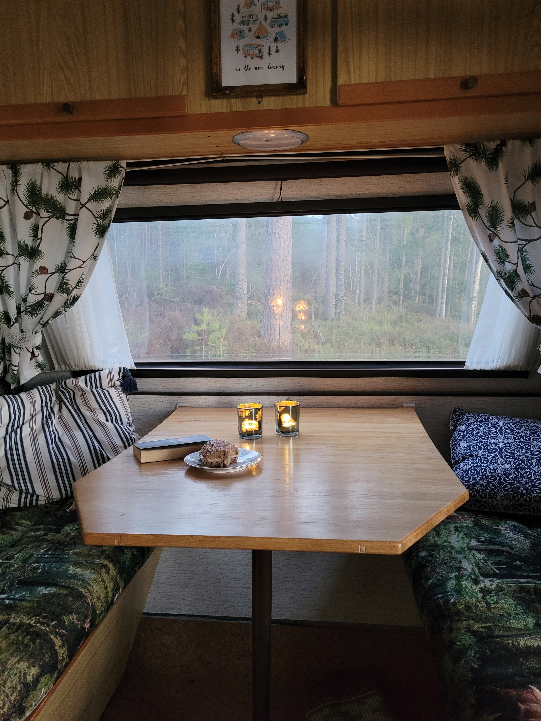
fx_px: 542
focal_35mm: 26
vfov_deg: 67.3
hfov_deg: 53.1
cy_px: 360
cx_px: 270
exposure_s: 1/25
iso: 640
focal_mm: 5.4
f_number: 1.8
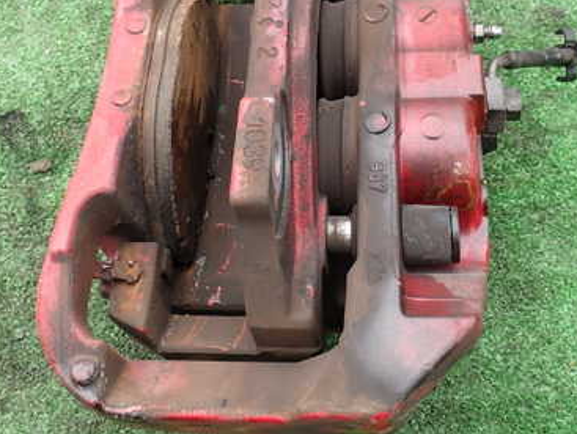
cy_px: 124
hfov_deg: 38.9
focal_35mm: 49
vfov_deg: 29.4
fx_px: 818
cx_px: 288
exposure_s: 1/80
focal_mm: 5.4
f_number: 3.2
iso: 100
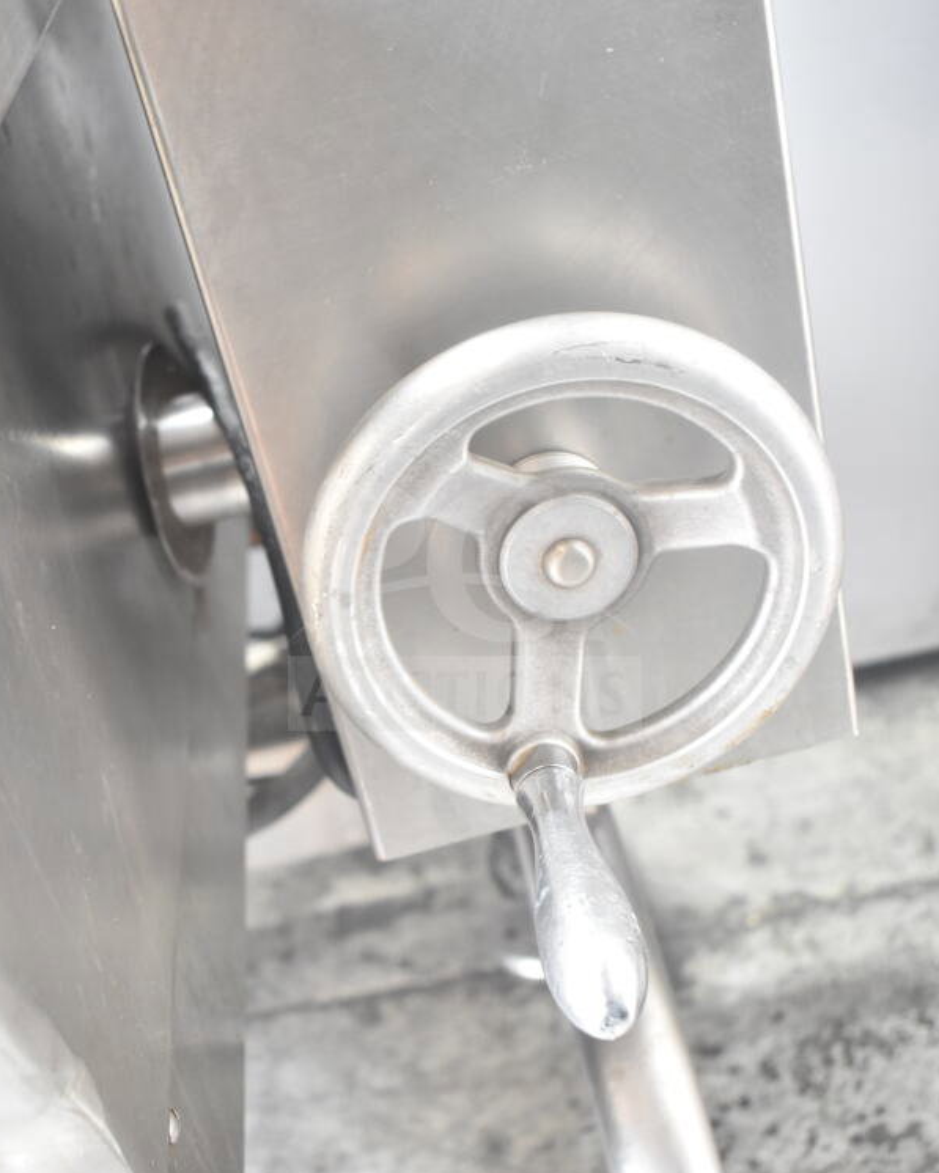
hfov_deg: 32.4
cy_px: 605
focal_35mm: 47
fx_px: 1618
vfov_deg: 39.9
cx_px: 464
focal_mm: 27
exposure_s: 1/80
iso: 1600
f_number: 4.5
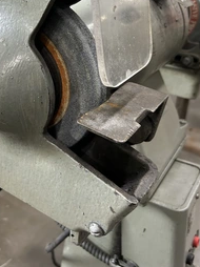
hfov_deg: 34.7
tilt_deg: -20.8
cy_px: 69
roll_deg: -0.9
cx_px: 62
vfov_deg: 44.4
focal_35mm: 41
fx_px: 316
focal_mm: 5.7
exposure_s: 1/60
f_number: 1.5
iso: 200
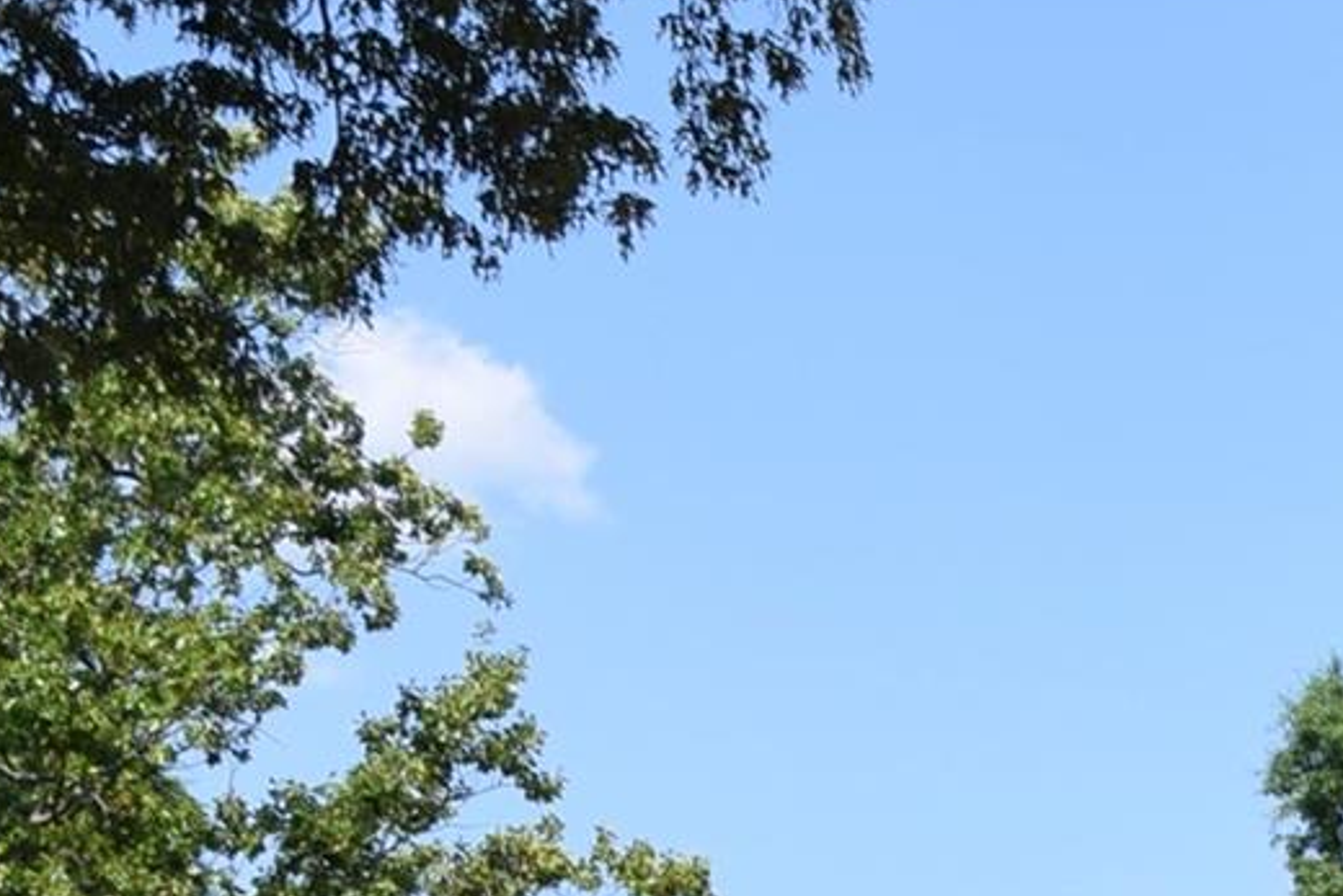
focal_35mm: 130
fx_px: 4851
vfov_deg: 9.9
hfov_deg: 14.8
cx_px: 1909
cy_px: 1733
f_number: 8
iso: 200
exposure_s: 1/250
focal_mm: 22
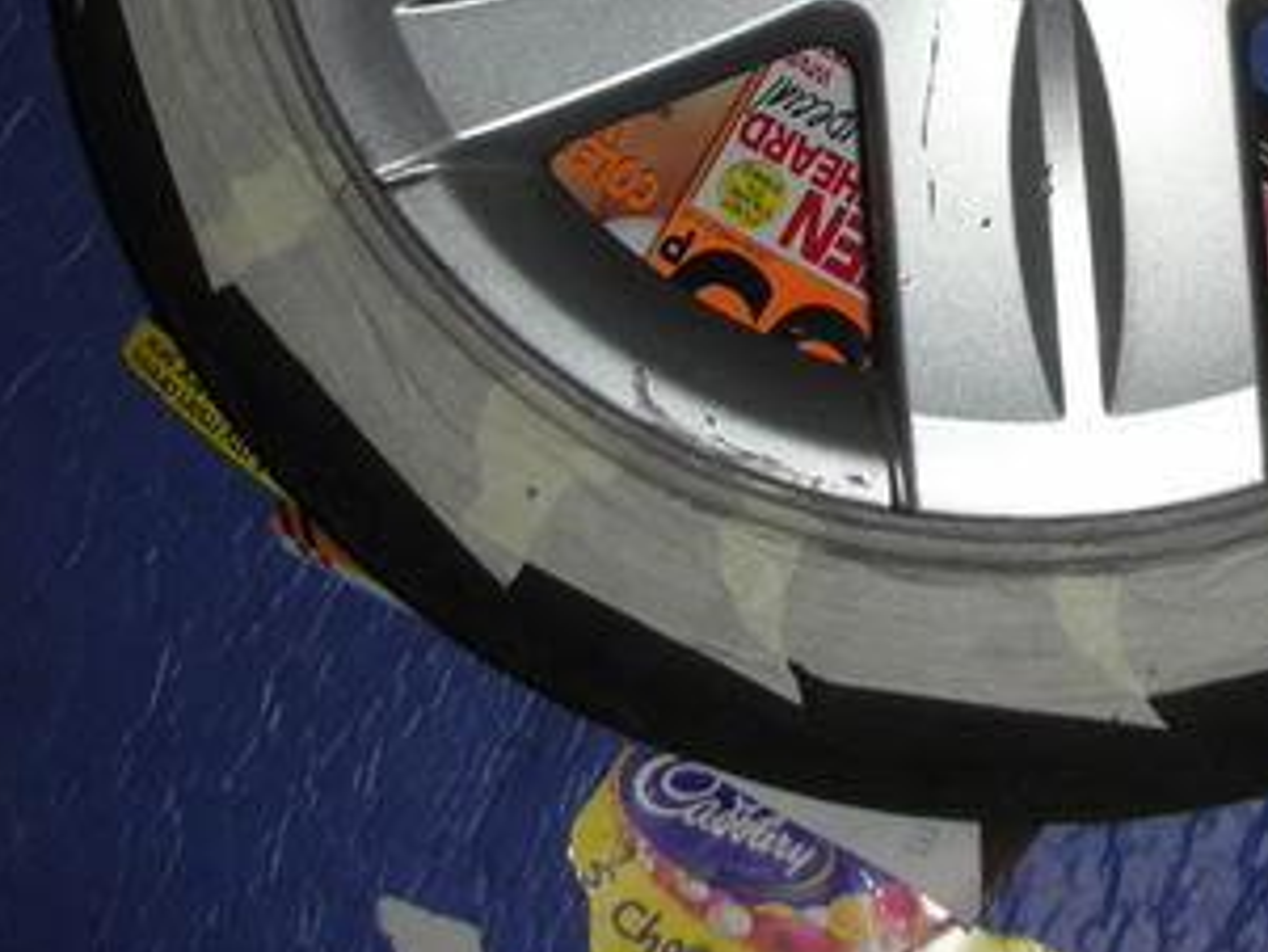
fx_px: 3408
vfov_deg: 15.3
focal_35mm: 93
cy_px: -223
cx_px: 1062
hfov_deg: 20.8
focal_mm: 5.8
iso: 50
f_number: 3
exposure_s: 1/60.1
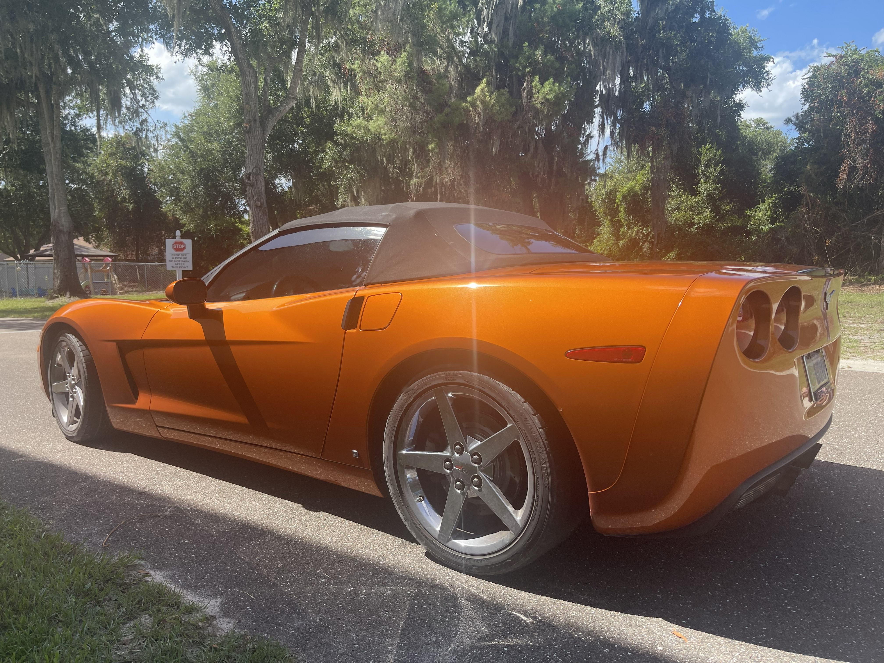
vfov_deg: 54.9
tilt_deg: -7.5
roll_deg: -0.7
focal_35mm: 25
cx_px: 442
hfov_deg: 69.4
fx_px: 638
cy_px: 332
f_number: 1.6
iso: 32
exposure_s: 1/1188
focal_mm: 5.1
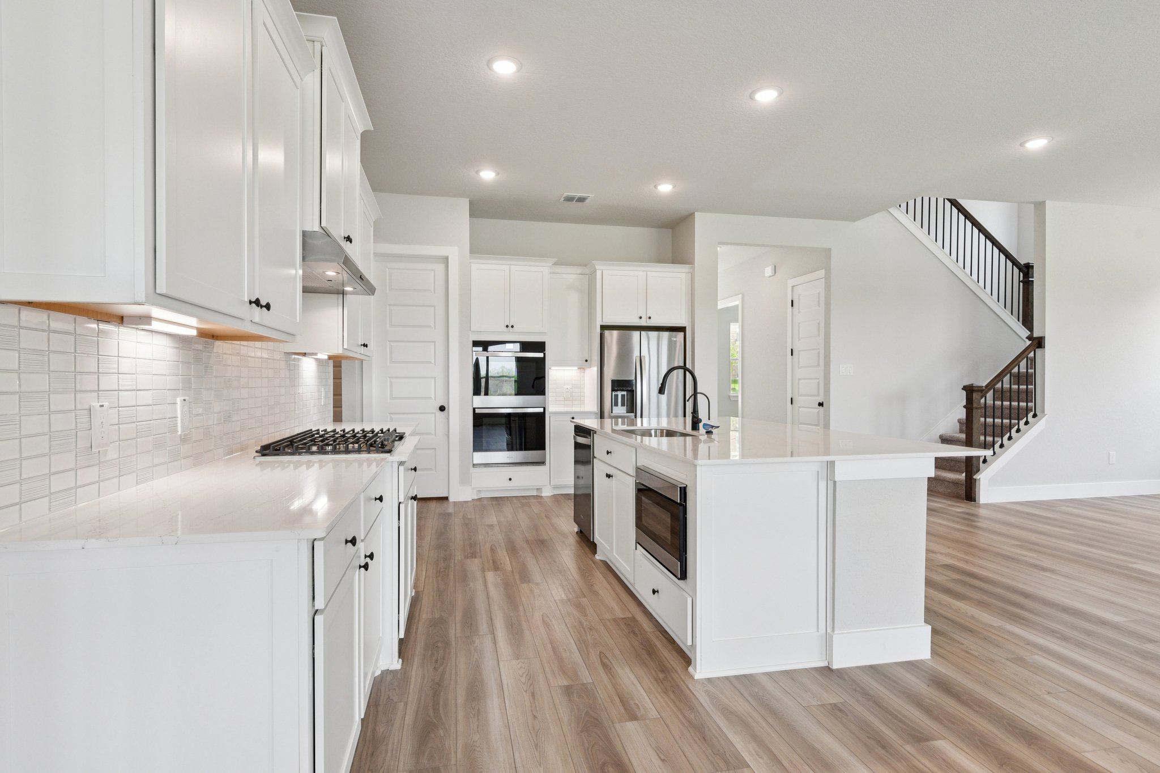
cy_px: 386
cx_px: 580
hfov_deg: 90.0
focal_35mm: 18
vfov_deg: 67.4
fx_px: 580
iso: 500
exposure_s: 1/20
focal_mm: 18
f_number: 8
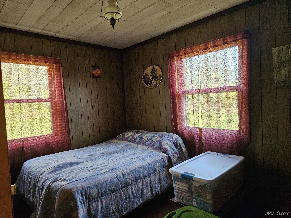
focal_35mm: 23
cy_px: 109
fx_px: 193
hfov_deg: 73.9
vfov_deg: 58.9
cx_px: 146
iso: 500
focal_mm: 5.4
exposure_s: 1/120
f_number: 1.8
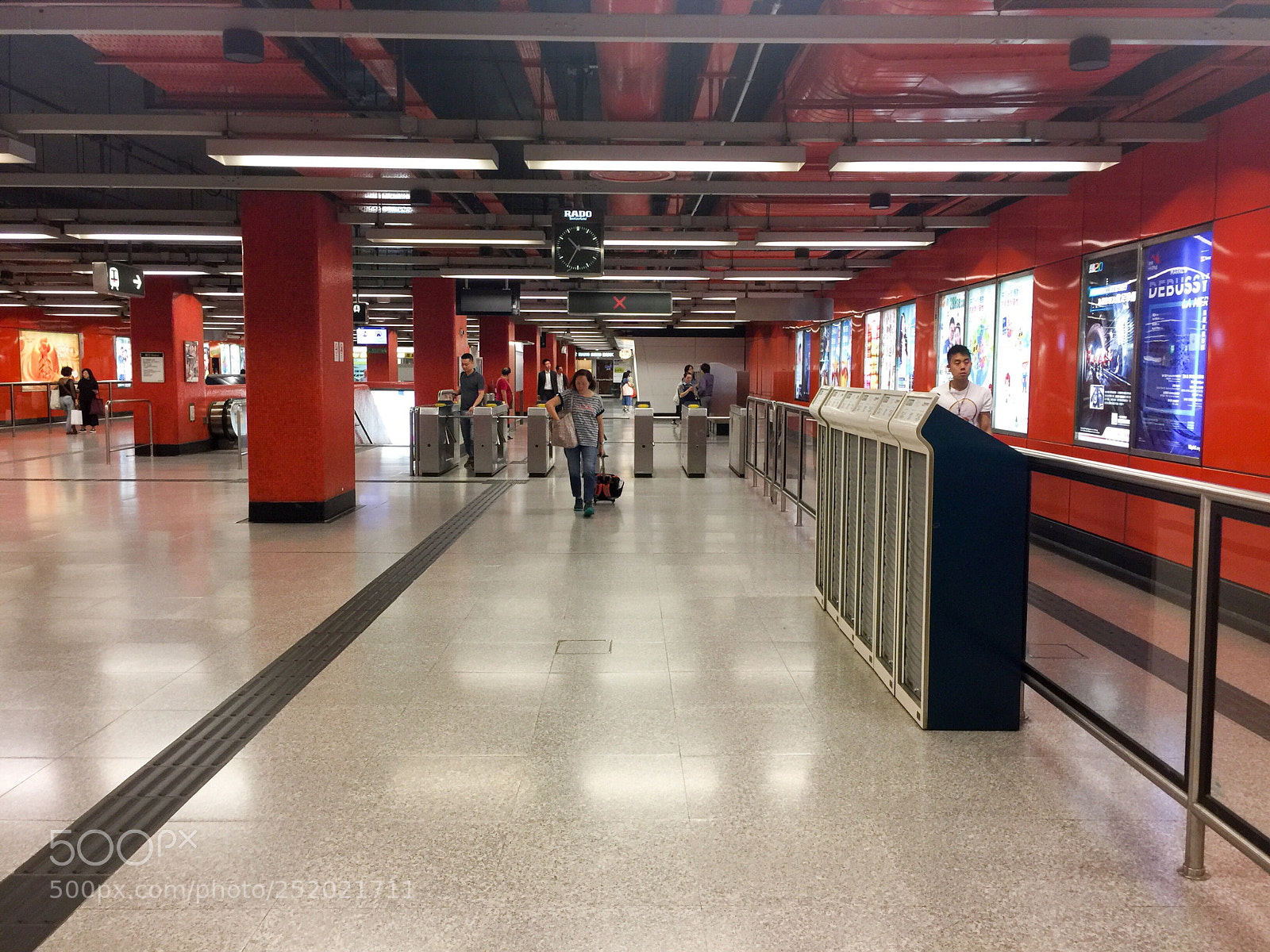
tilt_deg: -5.5
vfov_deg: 48.2
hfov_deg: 61.7
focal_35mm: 29
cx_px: 635
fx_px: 1064
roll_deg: -1.0
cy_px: 476
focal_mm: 4.15
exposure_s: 1/17
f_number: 2.2
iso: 64
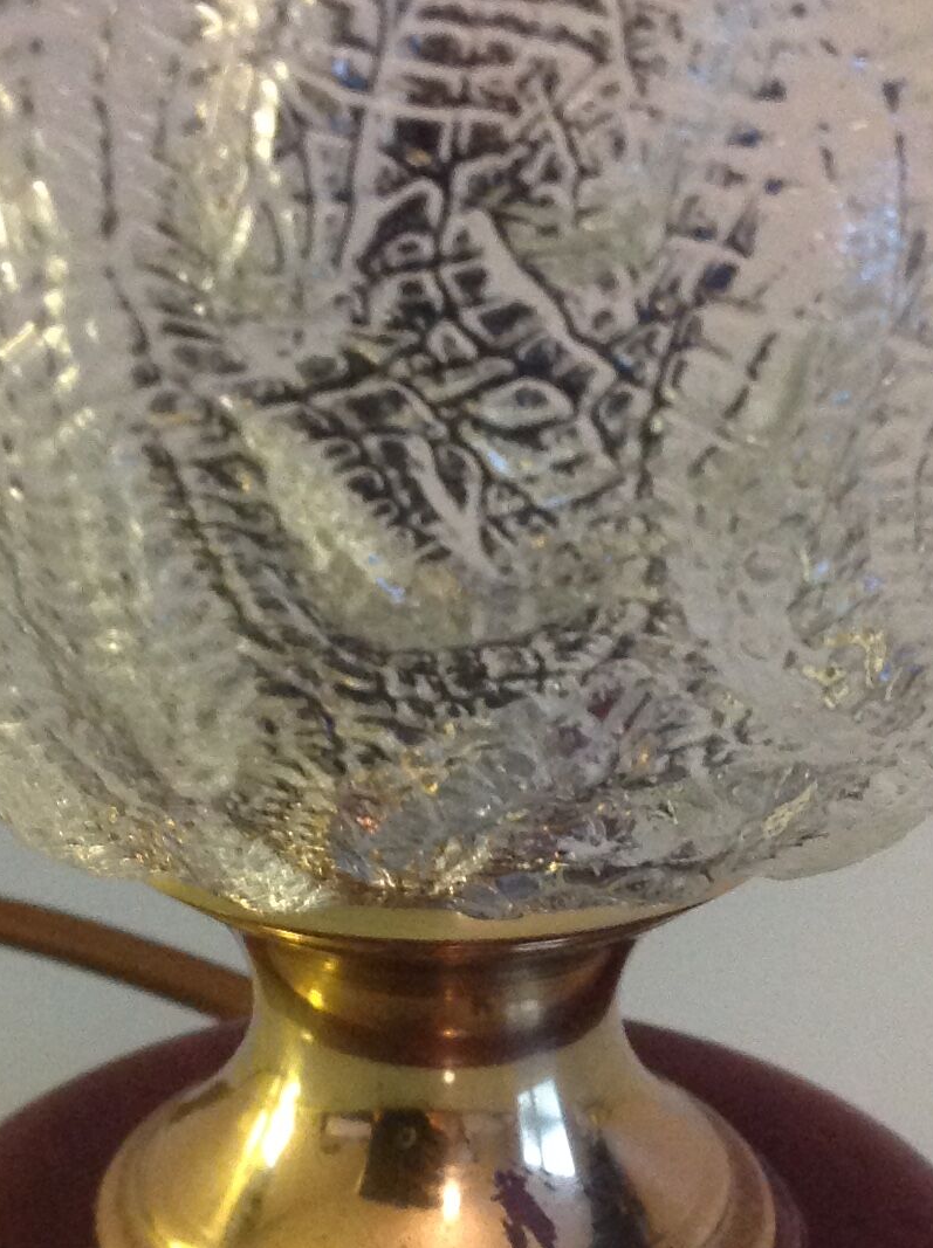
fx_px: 3063
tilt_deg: -27.4
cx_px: 359
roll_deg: +1.8
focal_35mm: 85
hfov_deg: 17.3
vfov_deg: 22.8
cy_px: 933
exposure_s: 1/15
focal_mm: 4.28
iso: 320
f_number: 2.4
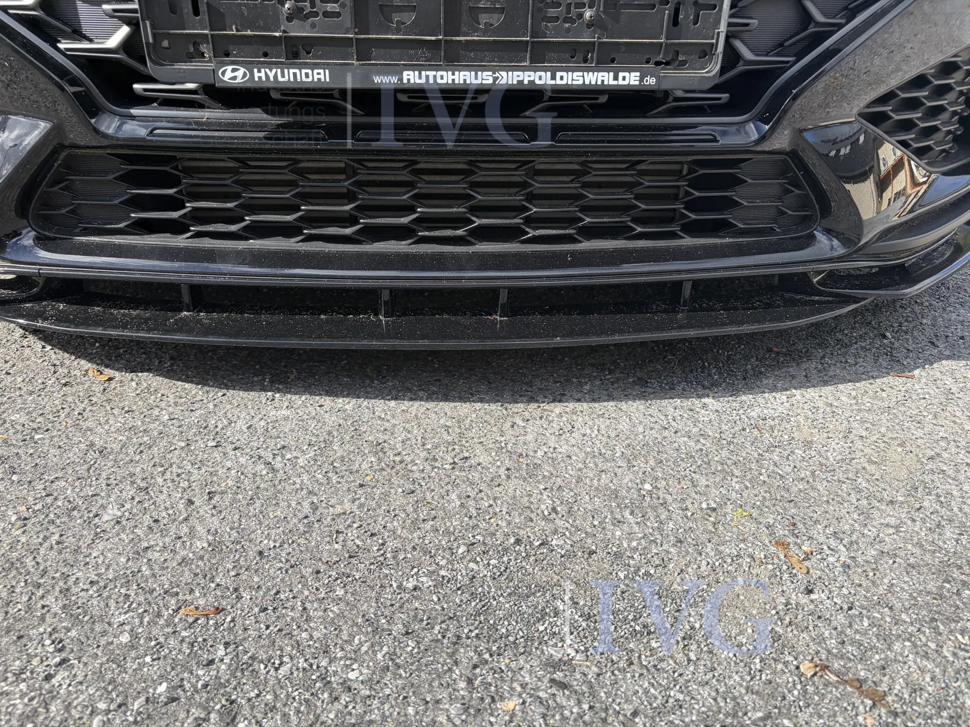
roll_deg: -0.7
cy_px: 364
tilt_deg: -21.8
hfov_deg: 67.3
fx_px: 729
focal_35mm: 26
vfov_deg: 53.1
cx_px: 485
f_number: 1.6
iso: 50
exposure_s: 1/1311
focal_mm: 5.96
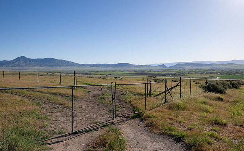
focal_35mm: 25
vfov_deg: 49.7
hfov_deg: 73.6
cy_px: 70
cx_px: 122
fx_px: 163
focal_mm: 24
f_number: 8
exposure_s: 1/640
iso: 100
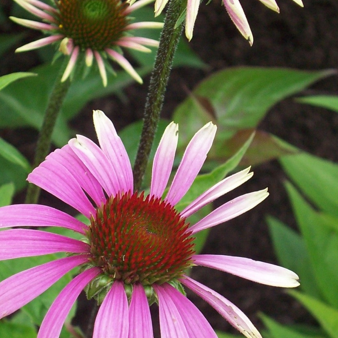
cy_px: 207
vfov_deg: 12.5
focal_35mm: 140
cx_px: 116
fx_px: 1547
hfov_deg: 12.5
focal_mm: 10.7
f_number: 3.8
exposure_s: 1/215
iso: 80
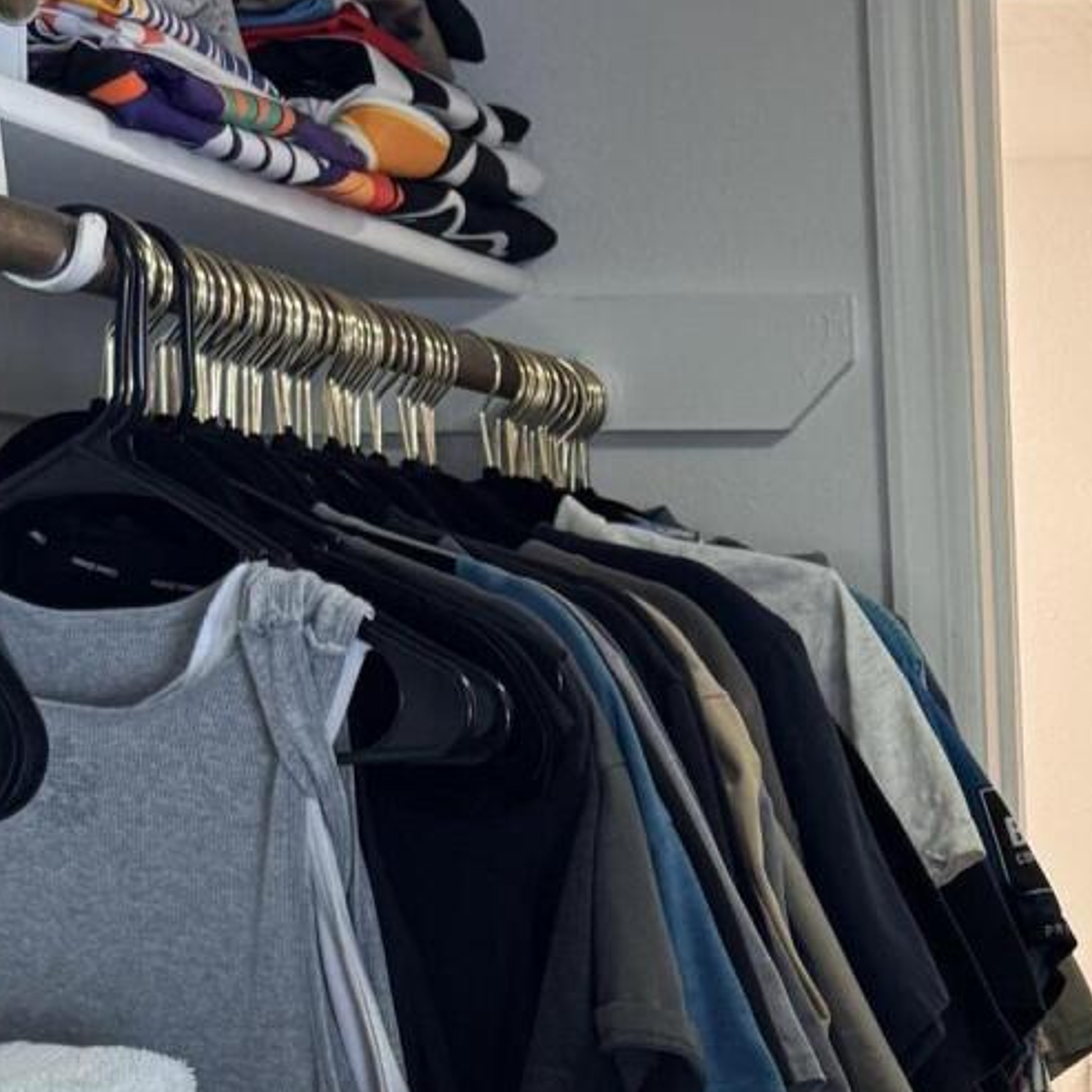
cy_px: 1099
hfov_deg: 18.8
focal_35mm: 86
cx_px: 1387
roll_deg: +1.1
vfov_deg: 19.6
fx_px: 3069
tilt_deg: -9.4
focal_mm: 6.76
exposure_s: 1/60
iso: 160
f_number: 1.78
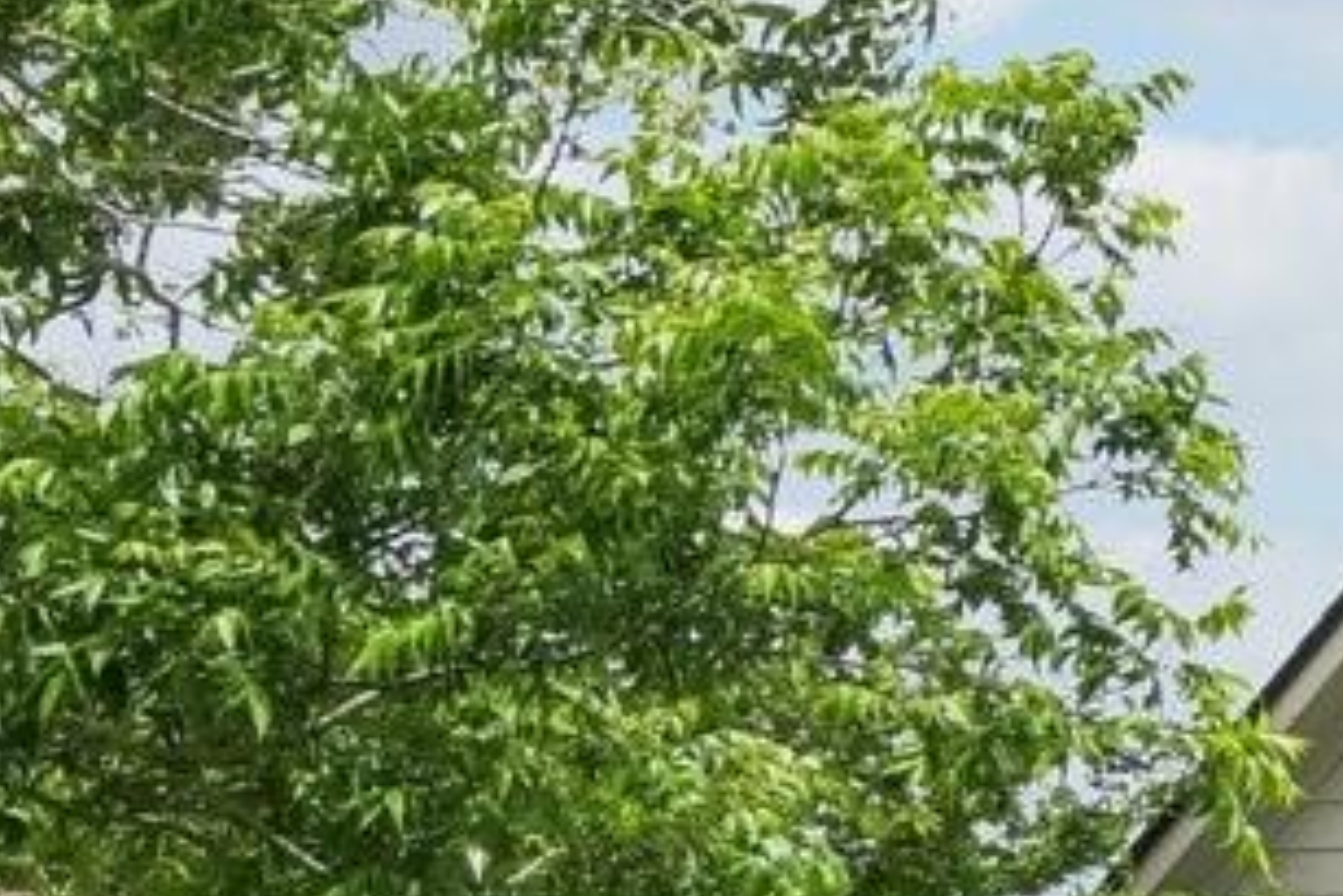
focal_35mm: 180
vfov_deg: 7.6
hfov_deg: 8.9
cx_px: 4313
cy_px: 693
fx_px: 6718
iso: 400
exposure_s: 1/1500
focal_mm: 27
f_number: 8
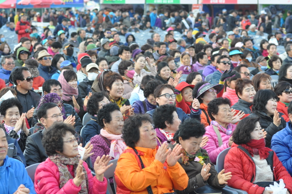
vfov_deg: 7.9
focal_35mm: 174
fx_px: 1410
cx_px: 146
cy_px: 97
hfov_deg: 11.8
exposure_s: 1/400
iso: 400
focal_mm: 116
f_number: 5
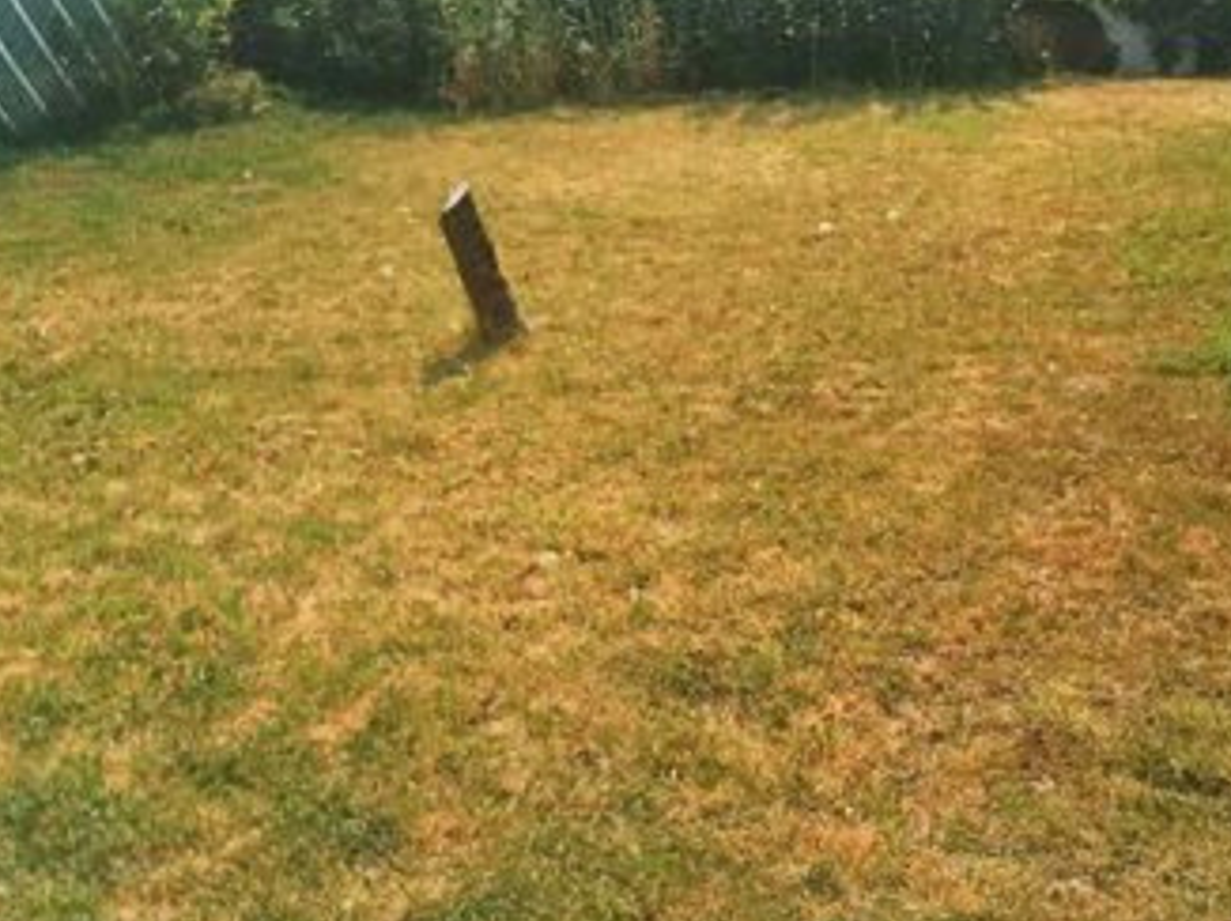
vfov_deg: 25.3
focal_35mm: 57
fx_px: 2026
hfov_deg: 33.8
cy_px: 208
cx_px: 559
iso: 25
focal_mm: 4.15
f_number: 2.2
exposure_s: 1/1972
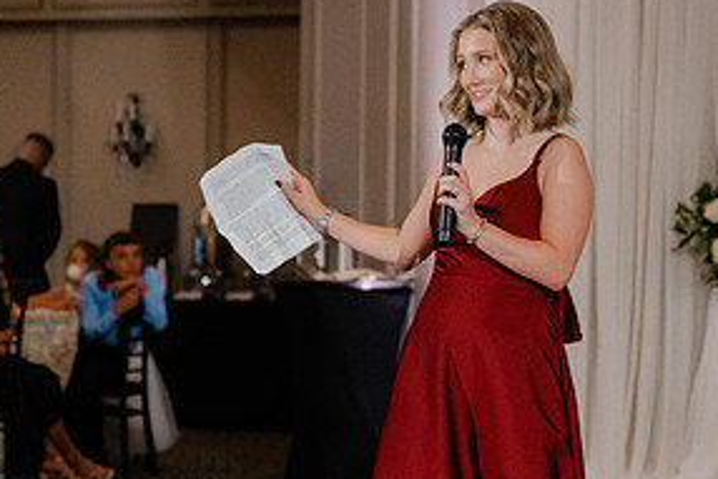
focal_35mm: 158
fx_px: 3153
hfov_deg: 13.0
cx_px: 391
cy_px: 341
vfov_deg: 8.7
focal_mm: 70
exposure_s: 1/160
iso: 3200
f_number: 2.8
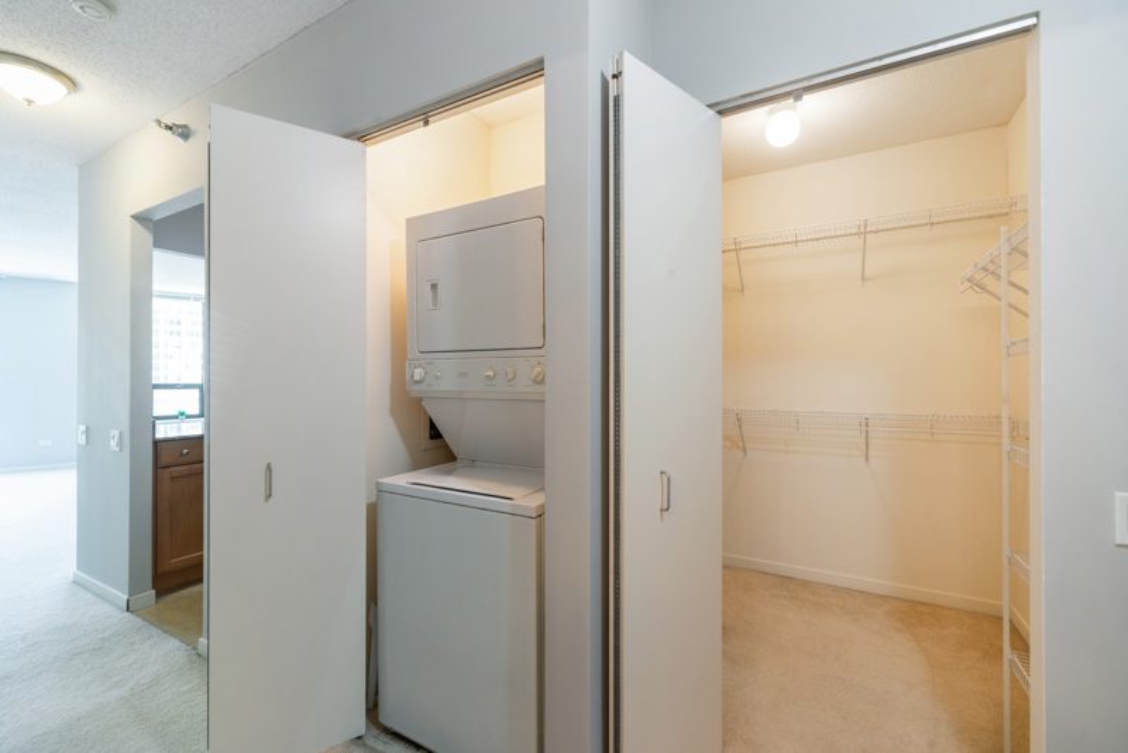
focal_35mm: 15
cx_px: 564
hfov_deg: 100.4
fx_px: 470
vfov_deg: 77.4
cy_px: 376
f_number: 8
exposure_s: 1/4
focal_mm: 15
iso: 400
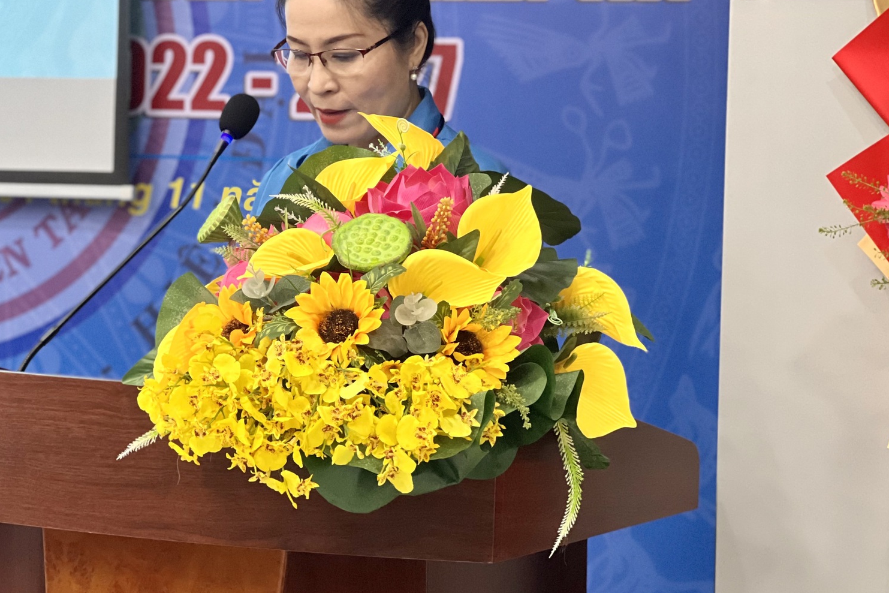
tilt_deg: -1.1
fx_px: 2667
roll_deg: -1.5
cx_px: 320
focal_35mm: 108
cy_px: 241
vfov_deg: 12.7
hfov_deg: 18.9
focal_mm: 9
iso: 320
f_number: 2.8
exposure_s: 1/40
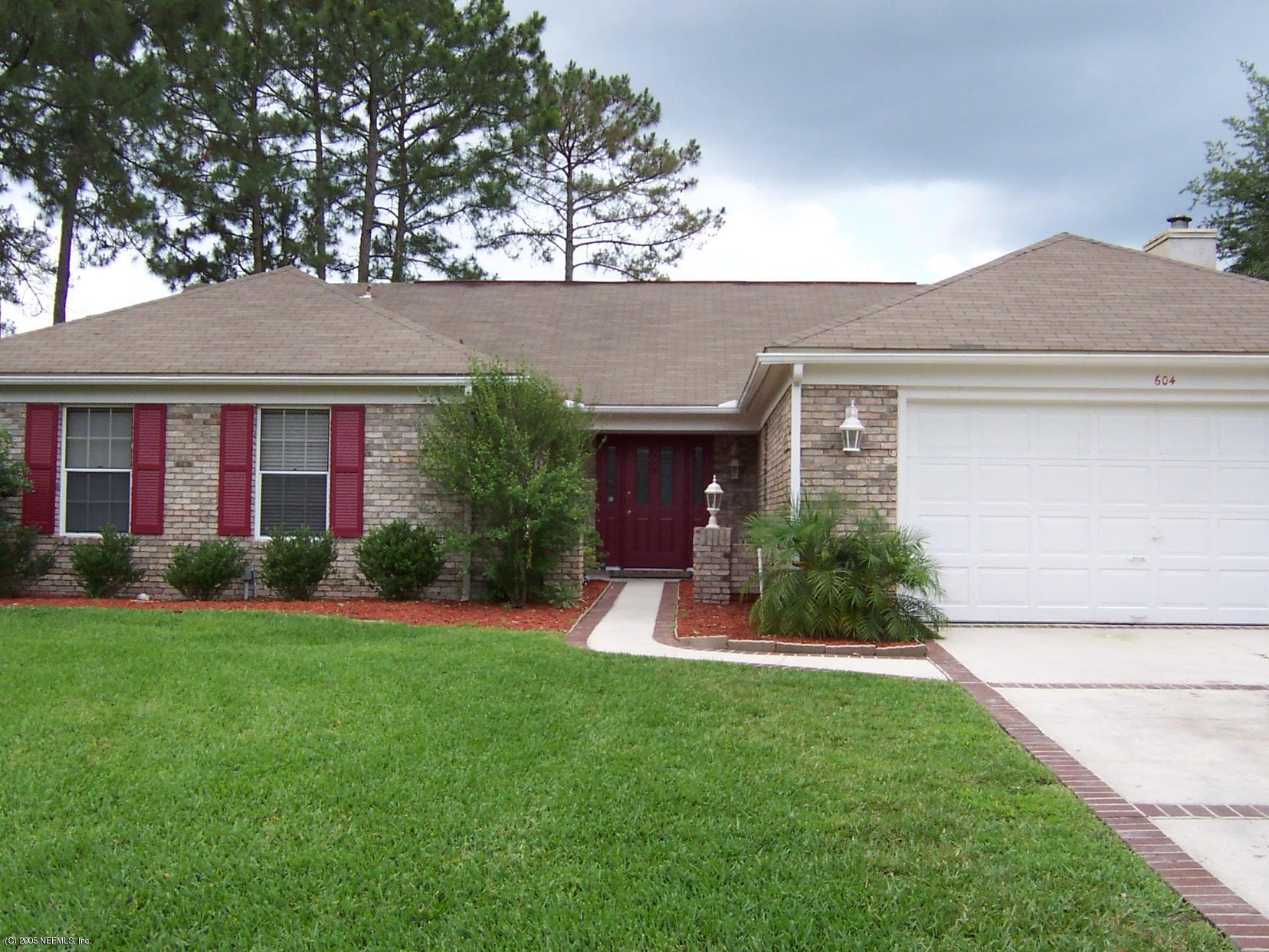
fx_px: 1320
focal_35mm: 36
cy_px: 476
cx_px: 634
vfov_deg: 39.7
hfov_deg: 51.4
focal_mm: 5.6
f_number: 4
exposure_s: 1/250
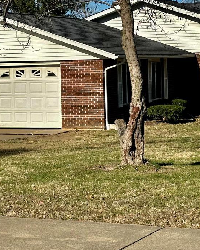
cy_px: 71
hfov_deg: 14.2
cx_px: 157
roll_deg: +1.2
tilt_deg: -1.1
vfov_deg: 17.7
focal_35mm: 108
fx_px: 799
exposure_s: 1/5556
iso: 64
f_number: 1.78
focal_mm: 6.86
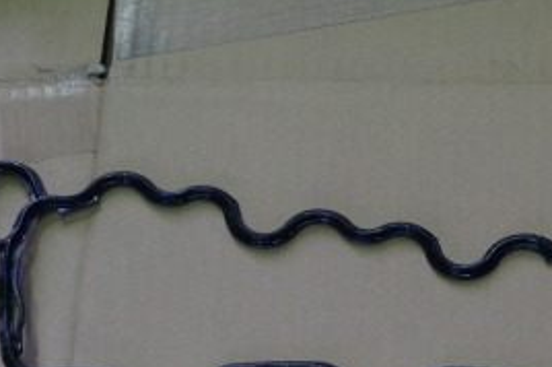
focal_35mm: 138
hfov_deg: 14.6
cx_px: 546
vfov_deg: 9.9
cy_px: 263
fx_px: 2113
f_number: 5.6
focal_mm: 42
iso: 1600
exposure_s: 1/160
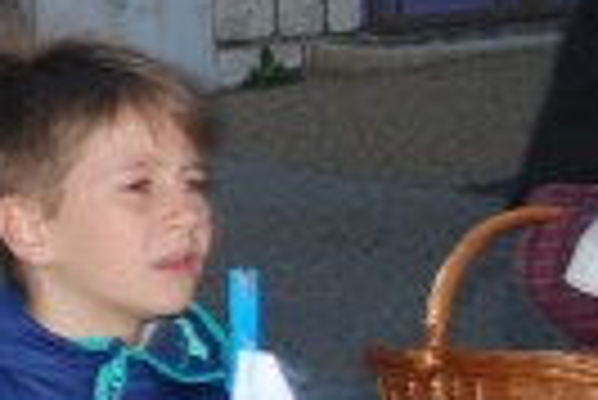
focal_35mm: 253
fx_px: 4214
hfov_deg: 7.6
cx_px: -773
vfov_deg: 5.4
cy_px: -65
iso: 400
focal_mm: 35
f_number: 5.3
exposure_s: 1/60
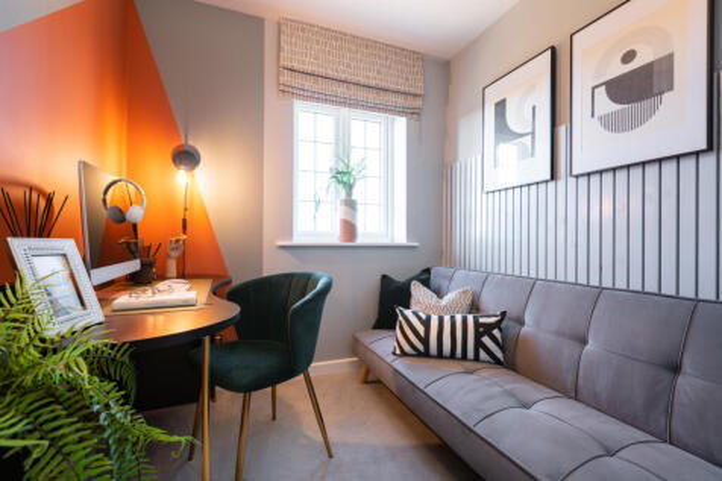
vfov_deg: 73.7
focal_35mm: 16
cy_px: 240
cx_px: 361
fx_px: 321
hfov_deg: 96.8
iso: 160
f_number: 6.3
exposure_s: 1/5
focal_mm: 16
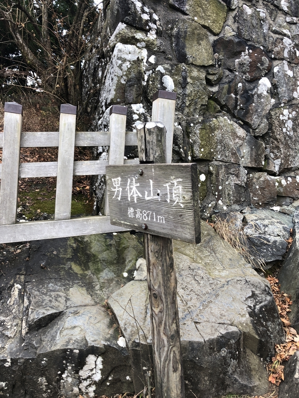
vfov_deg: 63.4
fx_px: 322
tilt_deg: +0.1
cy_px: 199
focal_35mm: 28
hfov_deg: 49.7
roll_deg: -2.6
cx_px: 150
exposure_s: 1/120
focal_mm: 3.99
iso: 25
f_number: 1.8
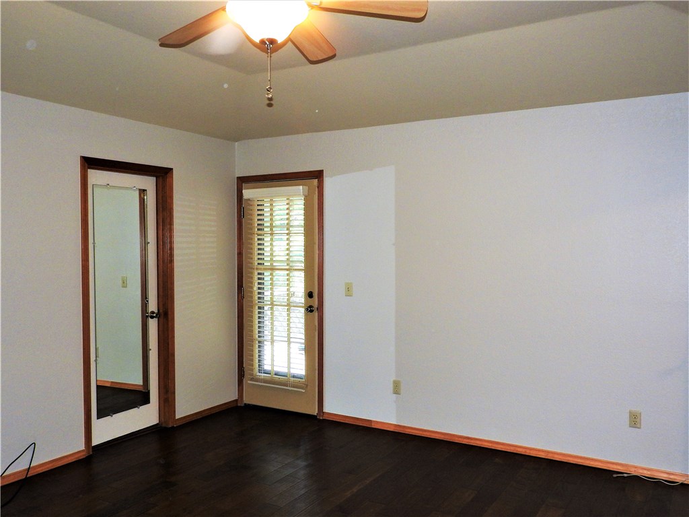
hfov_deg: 60.0
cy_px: 258
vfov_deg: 46.8
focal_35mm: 30
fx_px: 597
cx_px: 344
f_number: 3.5
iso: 200
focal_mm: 5.4
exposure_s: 1/30
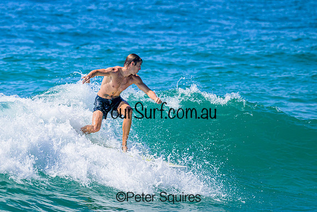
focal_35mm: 813
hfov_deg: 2.5
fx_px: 7158
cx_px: 112
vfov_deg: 1.7
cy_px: 68
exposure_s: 1/2000
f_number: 11
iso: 400
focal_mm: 600
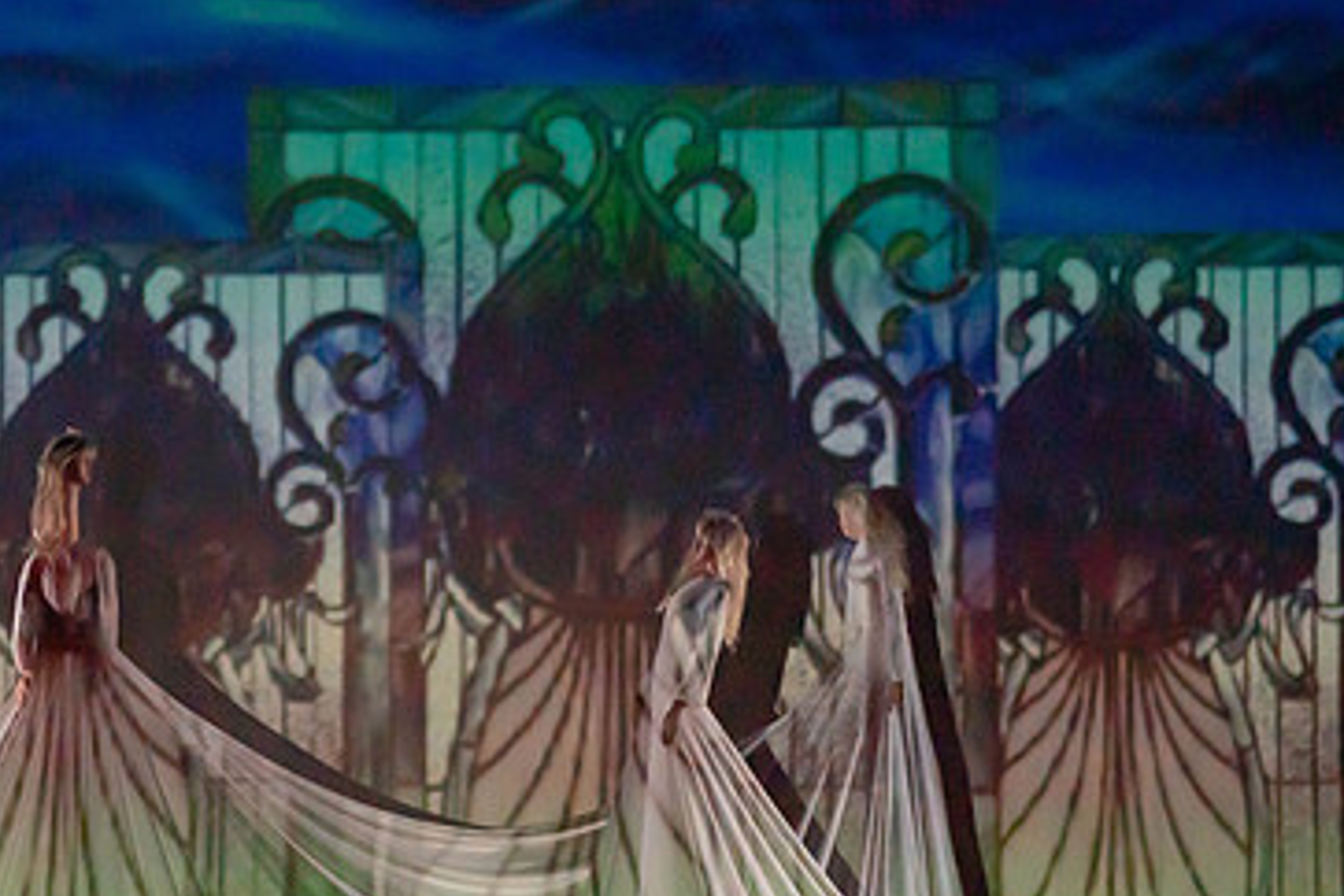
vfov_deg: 5.5
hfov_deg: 8.3
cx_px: 444
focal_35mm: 248
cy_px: 476
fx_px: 9258
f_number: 5
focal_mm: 148
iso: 6400
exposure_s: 1/320
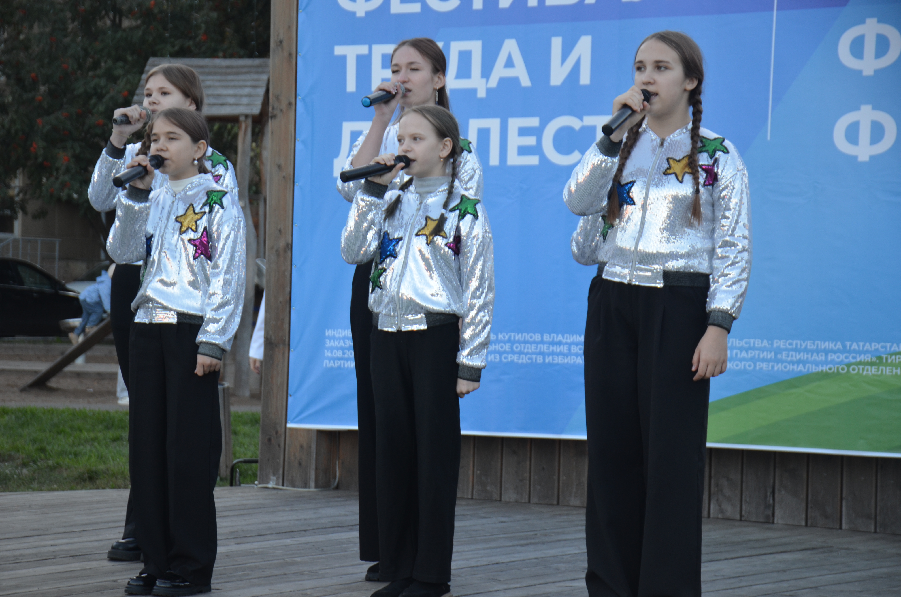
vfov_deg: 12.1
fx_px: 2810
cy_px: 298
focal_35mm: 112
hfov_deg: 18.2
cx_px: 450
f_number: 5.6
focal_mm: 75
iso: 320
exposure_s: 1/125
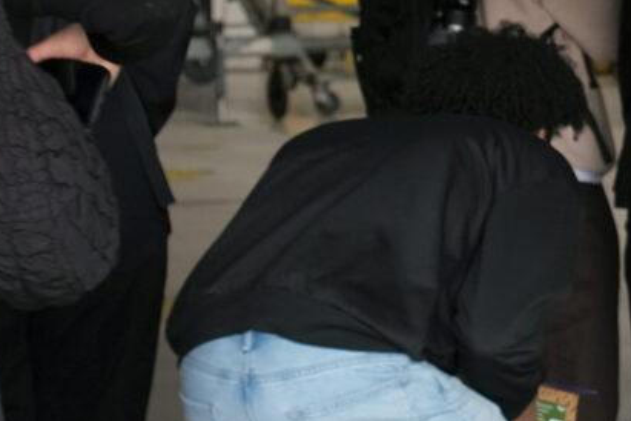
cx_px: 812
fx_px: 3716
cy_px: 130
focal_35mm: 212
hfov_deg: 9.5
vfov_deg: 6.5
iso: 160
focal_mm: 22.4
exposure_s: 1/125
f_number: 2.8
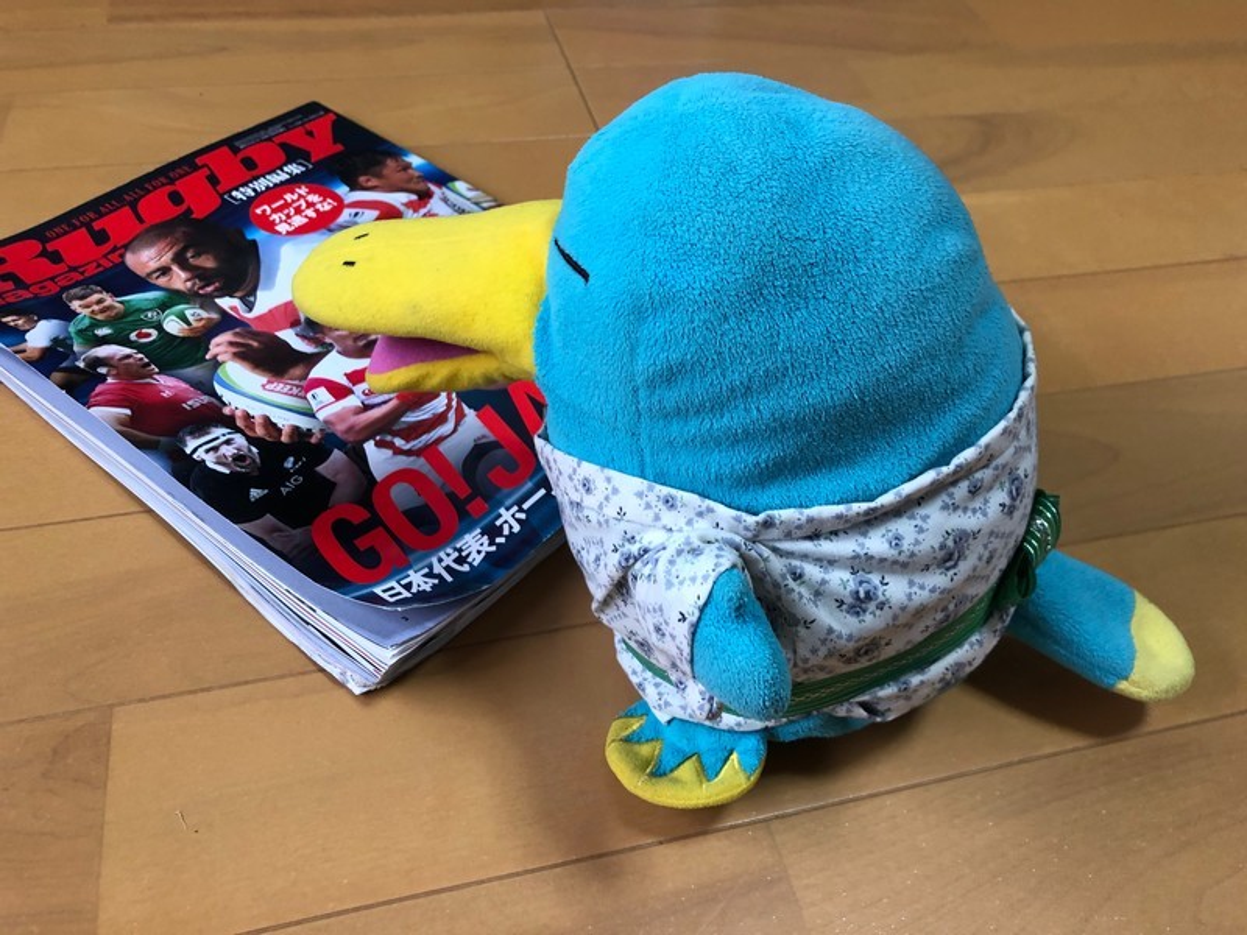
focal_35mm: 28
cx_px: 624
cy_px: 468
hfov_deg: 63.4
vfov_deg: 49.7
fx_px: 1009
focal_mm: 3.99
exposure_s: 1/30
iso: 40
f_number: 1.8
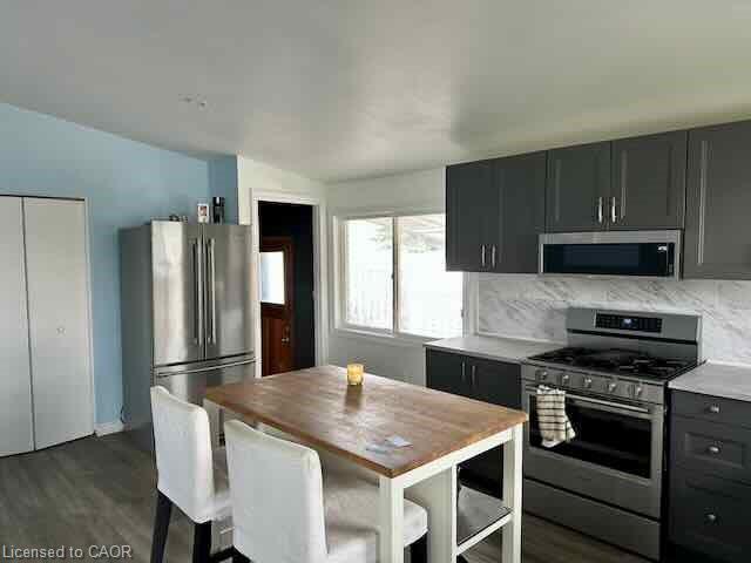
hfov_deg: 71.6
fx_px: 521
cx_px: 376
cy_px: 282
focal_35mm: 24
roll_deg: -0.1
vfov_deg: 56.8
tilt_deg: -3.0
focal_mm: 6.86
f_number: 1.78
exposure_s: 1/60
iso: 250
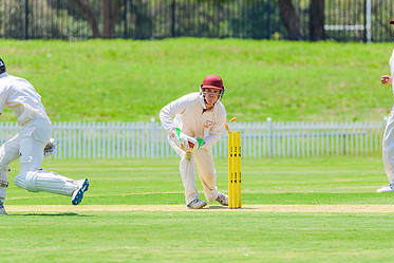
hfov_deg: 3.8
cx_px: 205
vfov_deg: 2.5
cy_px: 165
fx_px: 5956
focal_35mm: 544
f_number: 6.3
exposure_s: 1/1000
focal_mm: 350
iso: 400
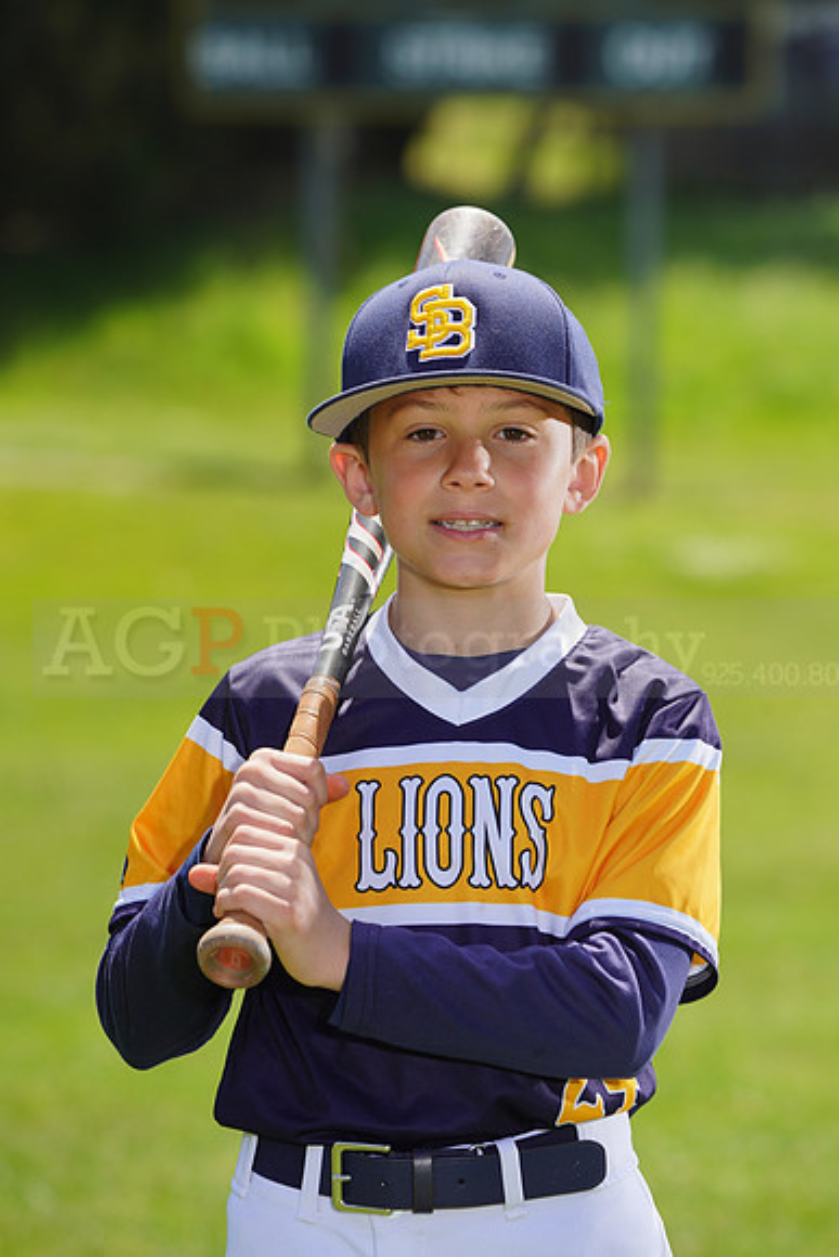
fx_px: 8943
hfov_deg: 5.4
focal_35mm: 256
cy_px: 628
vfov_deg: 8.0
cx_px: 420
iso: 100
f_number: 8
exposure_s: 1/250
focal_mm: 256
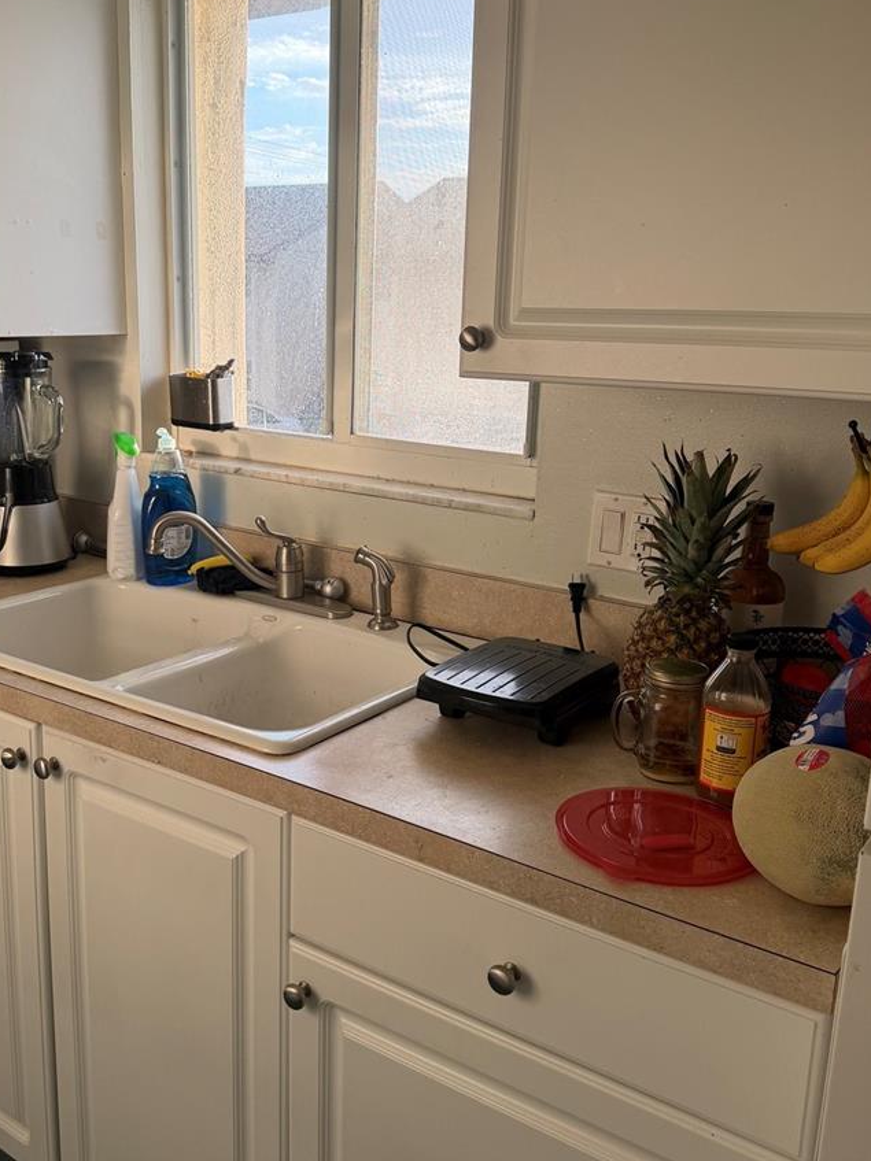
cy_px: 559
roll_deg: -2.2
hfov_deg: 41.6
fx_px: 1141
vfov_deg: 54.0
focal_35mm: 34
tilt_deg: -13.3
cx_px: 362
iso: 80
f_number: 1.78
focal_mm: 6.76
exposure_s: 1/221
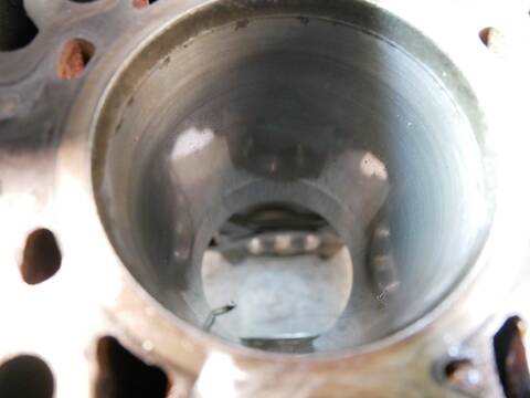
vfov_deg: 56.8
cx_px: 265
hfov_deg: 71.6
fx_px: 367
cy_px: 199
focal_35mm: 24
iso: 3200
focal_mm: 12
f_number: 3.5
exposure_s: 1/30
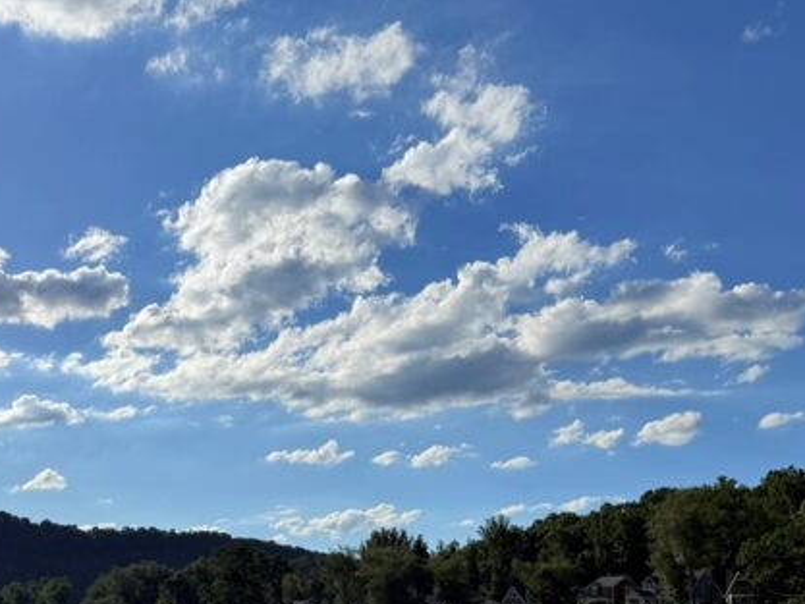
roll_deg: -0.2
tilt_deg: +6.4
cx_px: 403
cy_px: 546
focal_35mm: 46
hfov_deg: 41.2
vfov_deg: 30.1
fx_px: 1070
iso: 80
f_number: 1.78
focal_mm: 6.76
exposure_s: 1/11905
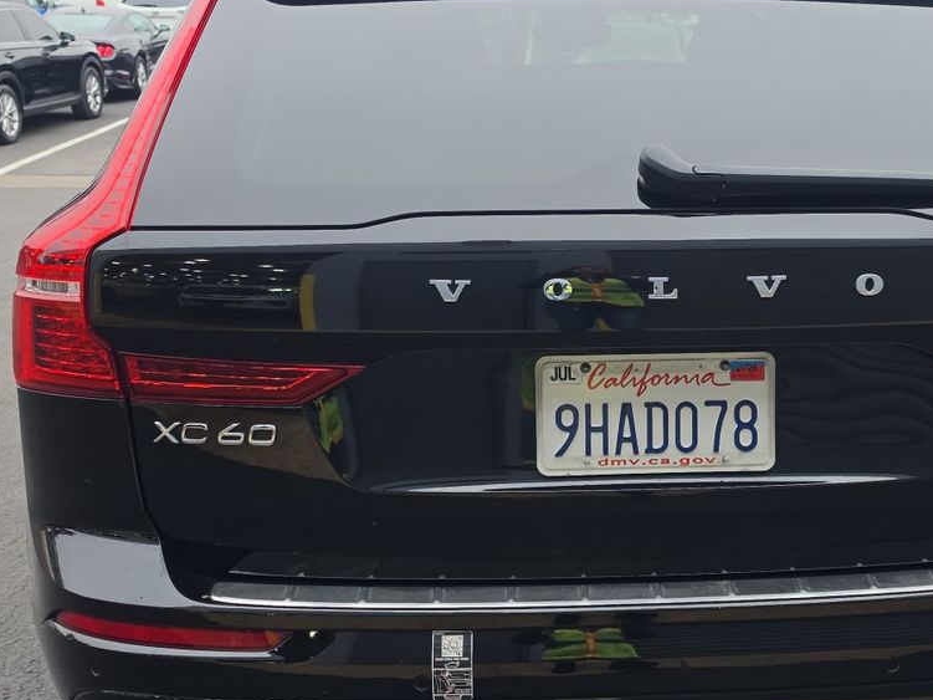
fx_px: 1320
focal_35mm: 49
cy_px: 398
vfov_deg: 29.6
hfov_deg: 38.4
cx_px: 631
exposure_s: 1/119
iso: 10
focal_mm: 6.5
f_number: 1.4
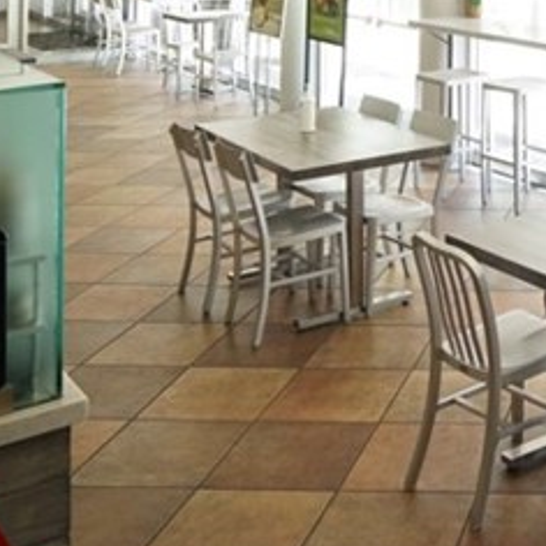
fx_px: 1053
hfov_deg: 25.1
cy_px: -153
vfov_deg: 25.3
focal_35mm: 59
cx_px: 713
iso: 320
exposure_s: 1/60
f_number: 4
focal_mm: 16
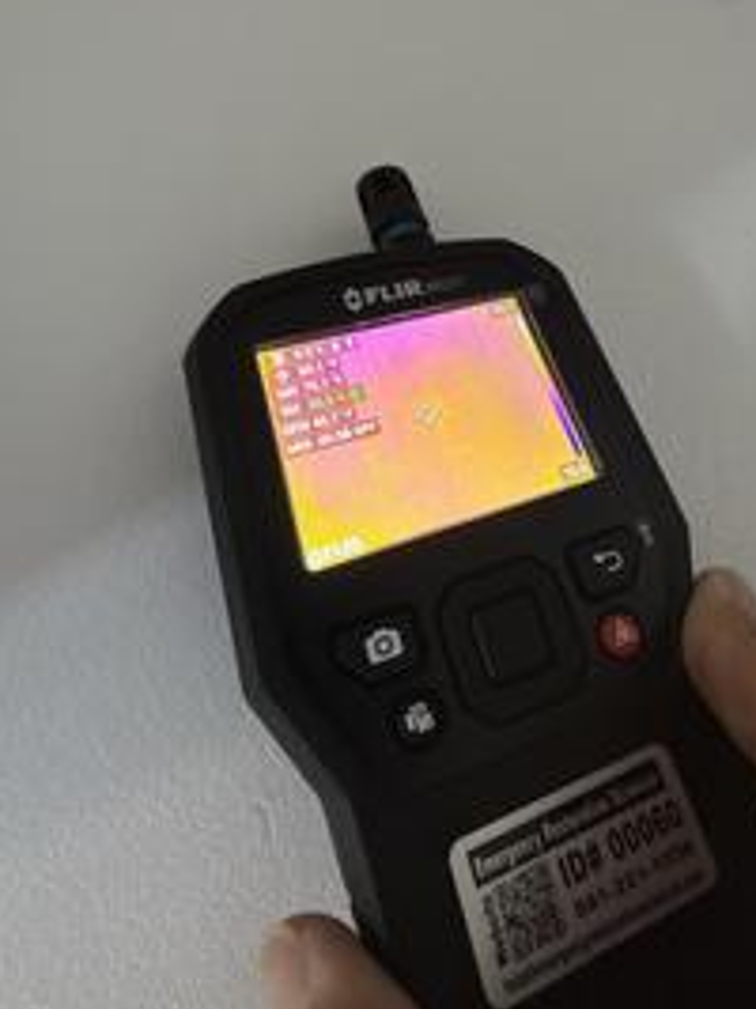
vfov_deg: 76.7
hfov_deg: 63.1
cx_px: 435
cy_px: 344
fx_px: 612
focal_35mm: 21
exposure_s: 1/99
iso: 320
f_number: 2.2
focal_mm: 2.22
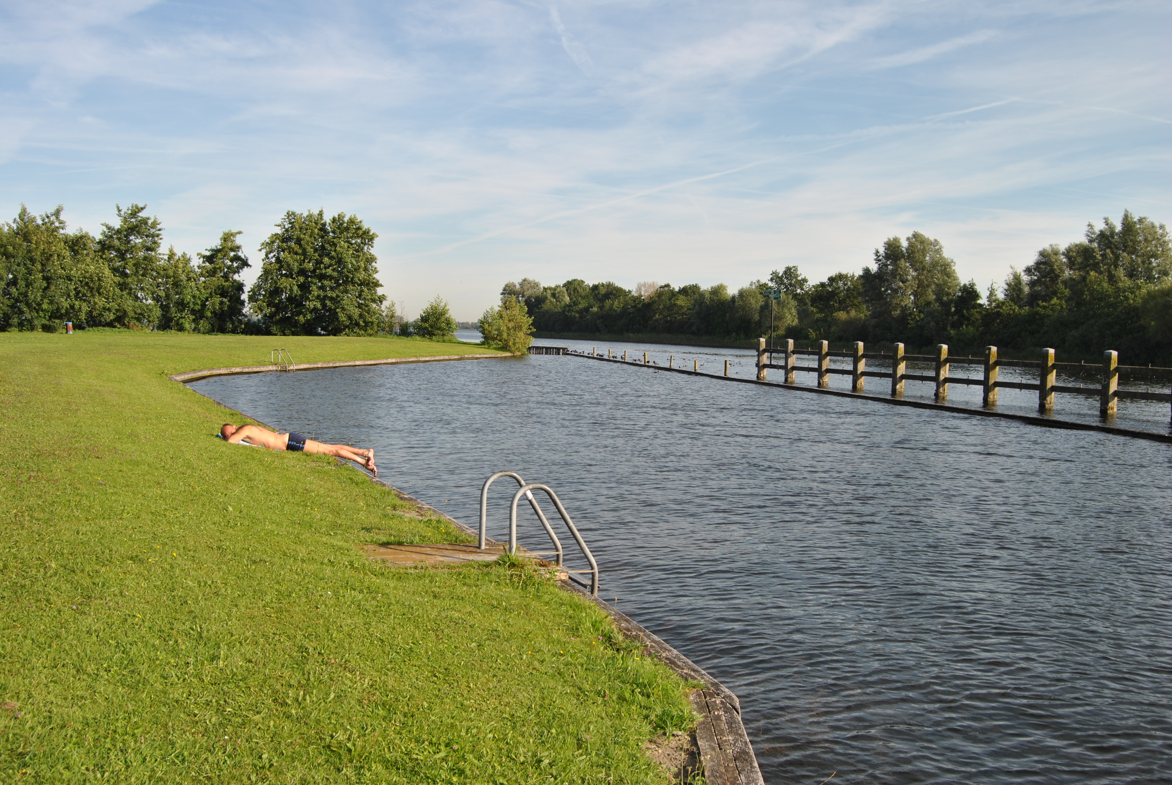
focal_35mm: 33
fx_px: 1076
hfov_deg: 57.2
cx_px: 586
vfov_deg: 40.1
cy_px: 392
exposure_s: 1/250
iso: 100
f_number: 7.1
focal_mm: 22
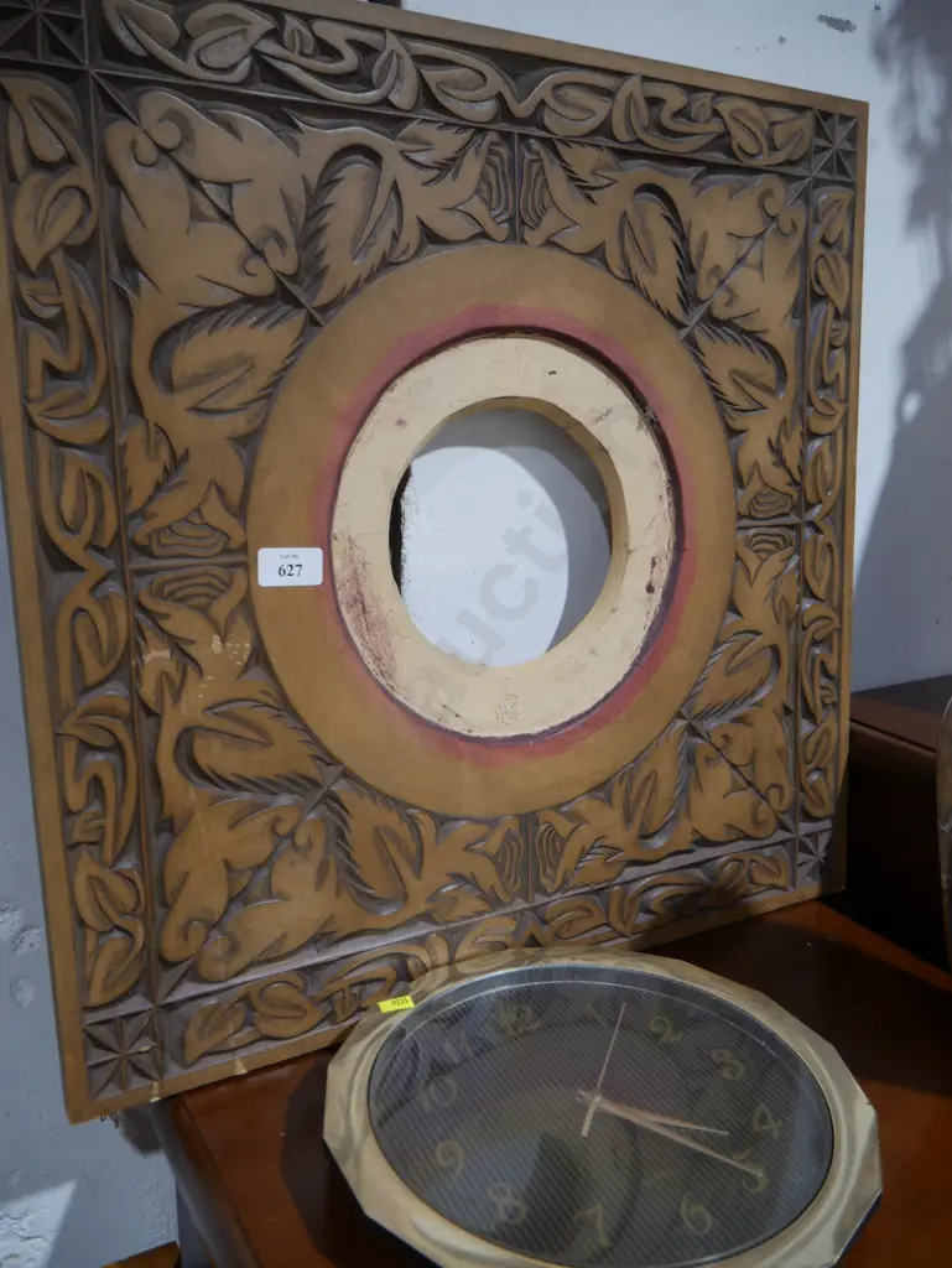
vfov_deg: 63.4
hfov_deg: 49.8
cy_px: 634
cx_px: 476
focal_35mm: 28
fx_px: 1026
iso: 250
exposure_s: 1/60
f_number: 3.5
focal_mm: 14
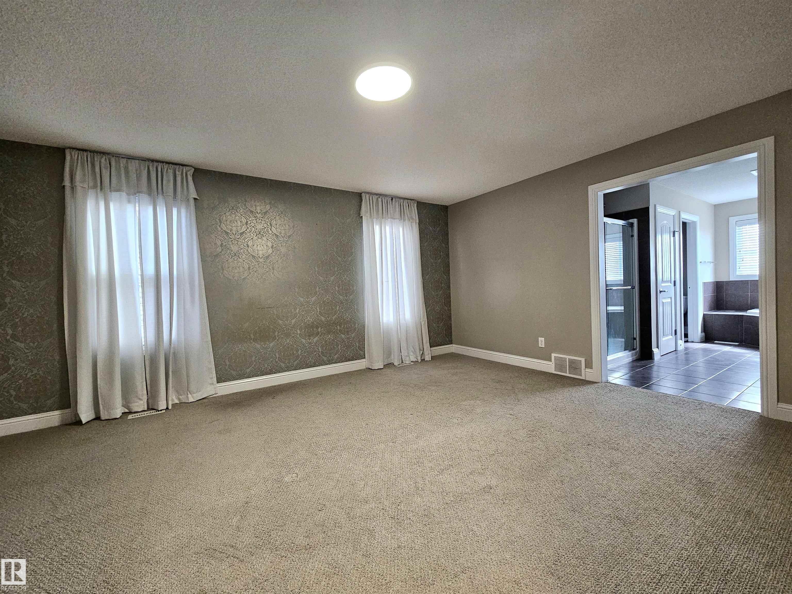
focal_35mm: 13
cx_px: 396
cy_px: 297
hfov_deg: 106.2
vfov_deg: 89.9
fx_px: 297
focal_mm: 2.2
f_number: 2.2
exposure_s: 1/60.2
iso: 320
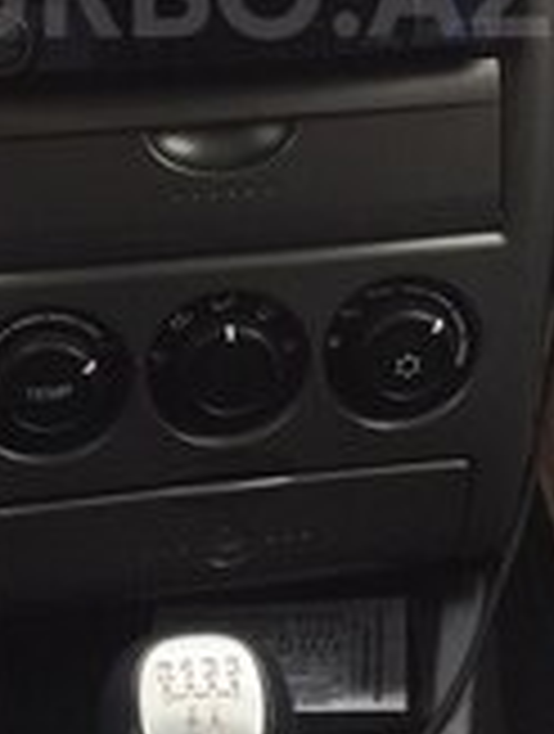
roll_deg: +2.1
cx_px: 203
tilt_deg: -25.2
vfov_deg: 21.4
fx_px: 1871
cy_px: -14
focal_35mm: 88
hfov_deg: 16.8
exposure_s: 1/206
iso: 32
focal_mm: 4.15
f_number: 2.2
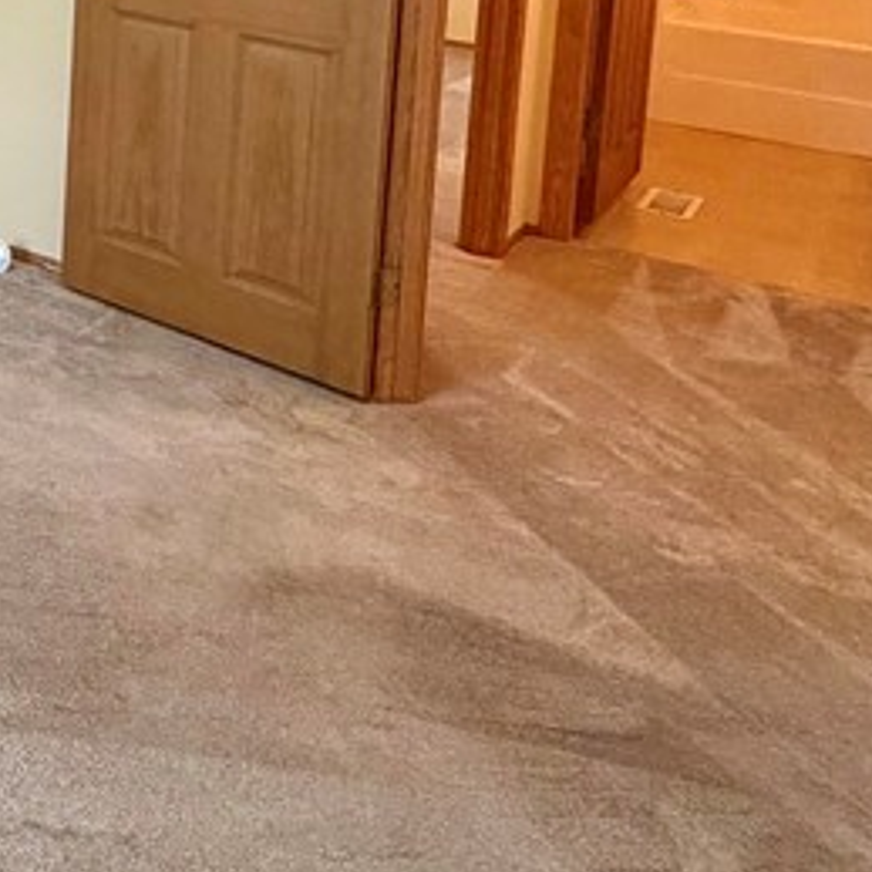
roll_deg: -0.8
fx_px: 1396
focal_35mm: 49
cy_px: -152
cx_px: -461
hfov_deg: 25.4
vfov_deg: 30.0
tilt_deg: -5.8
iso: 200
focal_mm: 2.22
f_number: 2.2
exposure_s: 1/60
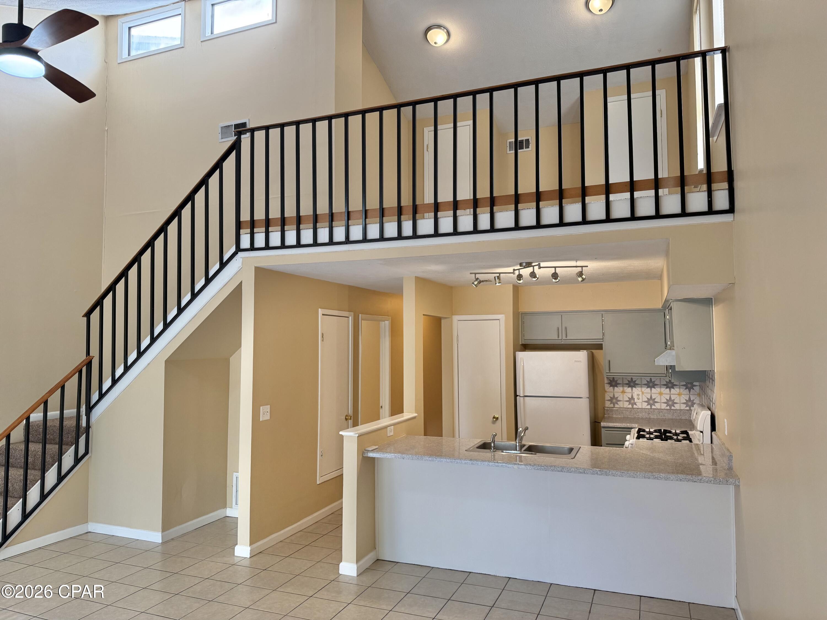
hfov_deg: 71.6
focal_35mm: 24
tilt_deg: +3.0
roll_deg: +0.7
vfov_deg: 56.8
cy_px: 310
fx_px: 573
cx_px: 414
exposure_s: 1/120
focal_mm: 6.76
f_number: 1.78
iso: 160
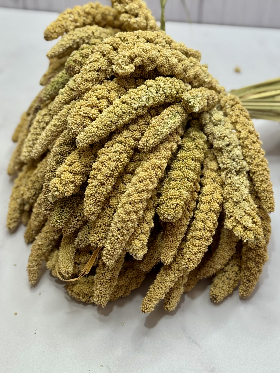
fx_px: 690
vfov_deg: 30.1
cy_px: 131
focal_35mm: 64
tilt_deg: -40.5
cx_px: 158
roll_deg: -0.4
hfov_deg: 22.9
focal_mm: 6.76
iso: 100
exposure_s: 1/100
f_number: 1.78
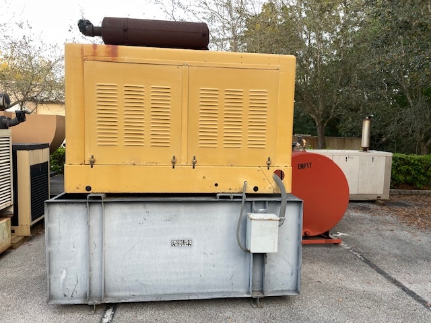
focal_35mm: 26
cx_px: 216
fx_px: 324
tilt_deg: -4.2
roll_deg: -0.5
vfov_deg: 53.1
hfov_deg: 67.3
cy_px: 162
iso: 32
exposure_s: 1/121
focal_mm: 4.2
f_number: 1.6
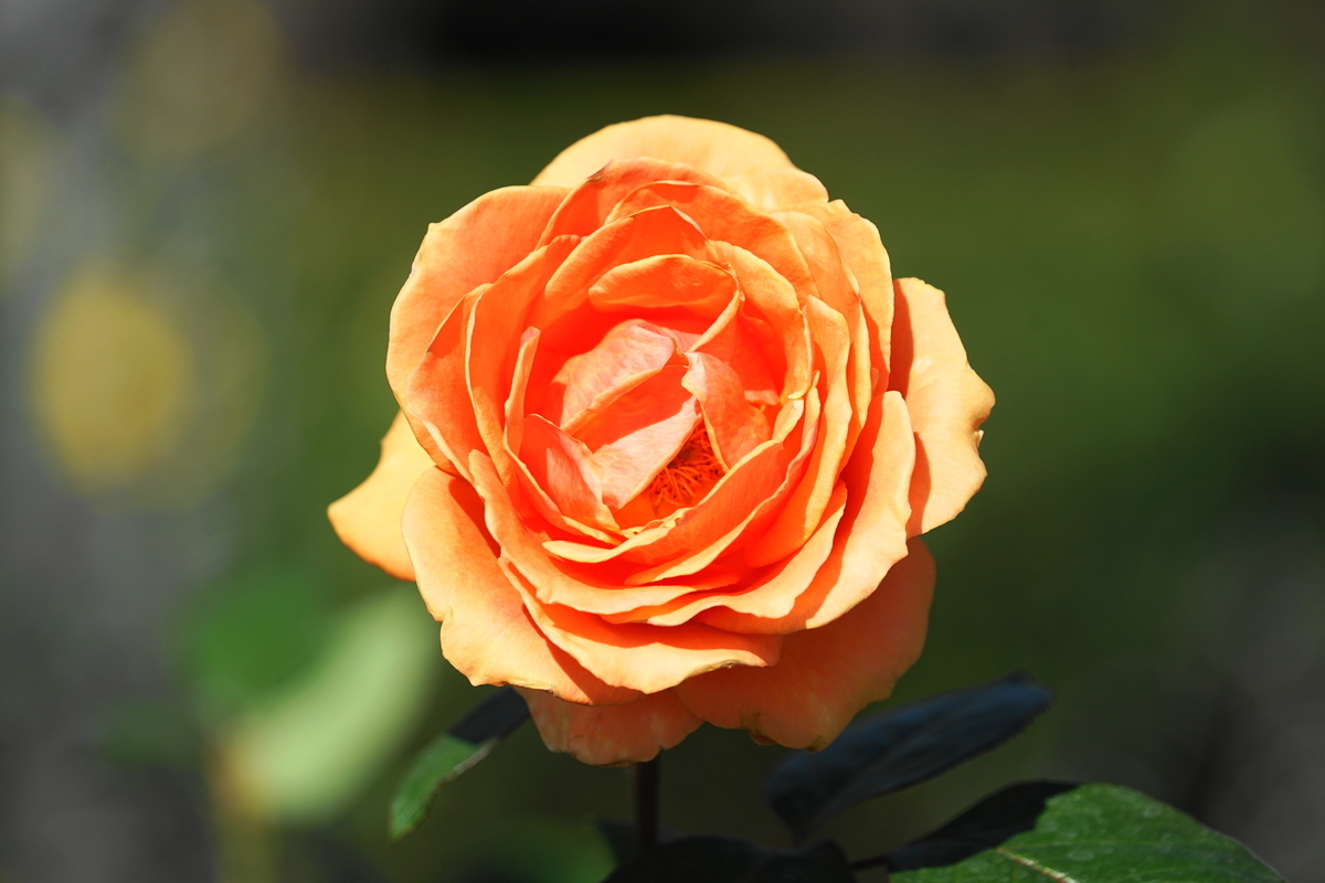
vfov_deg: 4.6
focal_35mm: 300
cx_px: 662
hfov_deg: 6.9
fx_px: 11041
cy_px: 442
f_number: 6.3
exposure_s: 1/500
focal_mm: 300
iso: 100
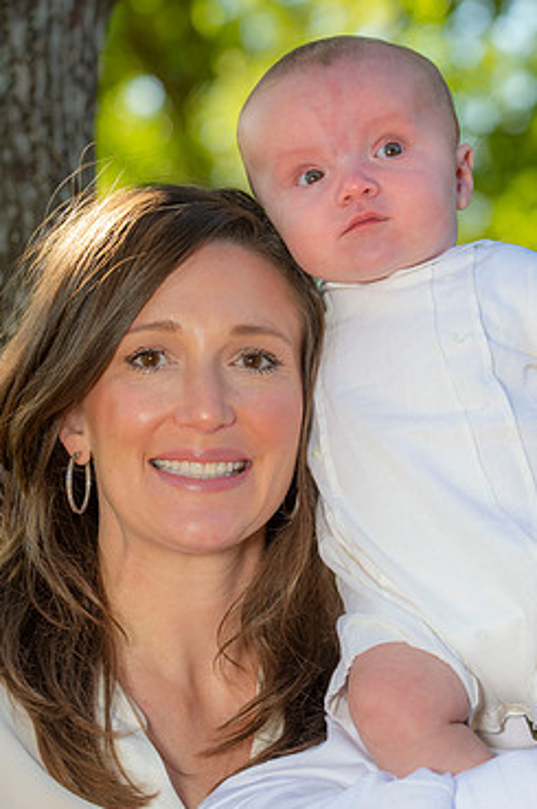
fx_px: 3006
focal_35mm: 134
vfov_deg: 15.3
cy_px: 419
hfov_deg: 10.2
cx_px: 321
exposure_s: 1/250
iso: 200
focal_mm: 110
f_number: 7.1
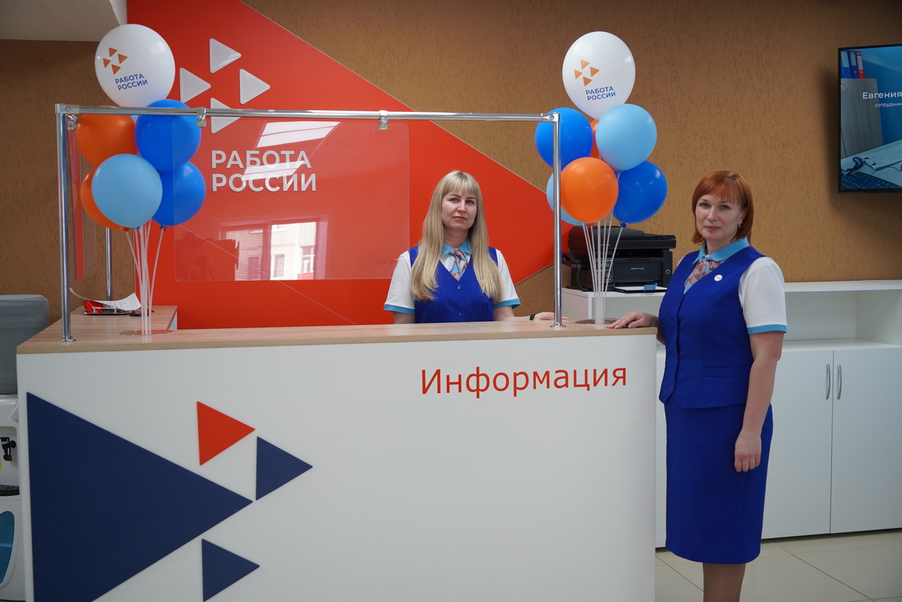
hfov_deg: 48.5
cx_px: 451
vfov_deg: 33.4
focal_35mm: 40
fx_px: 1002
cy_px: 301
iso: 500
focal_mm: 40
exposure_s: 1/160
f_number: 4
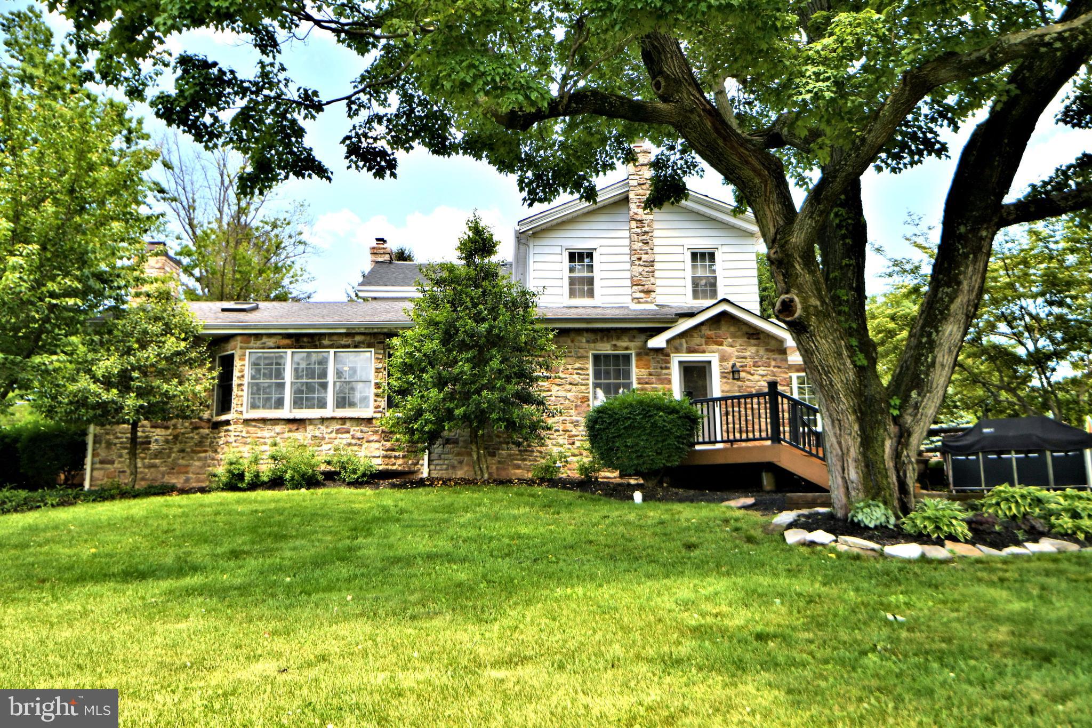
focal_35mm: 27
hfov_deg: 67.4
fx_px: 819
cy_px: 364
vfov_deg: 47.9
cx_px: 546
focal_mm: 18
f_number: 4.5
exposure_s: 1/640
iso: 250
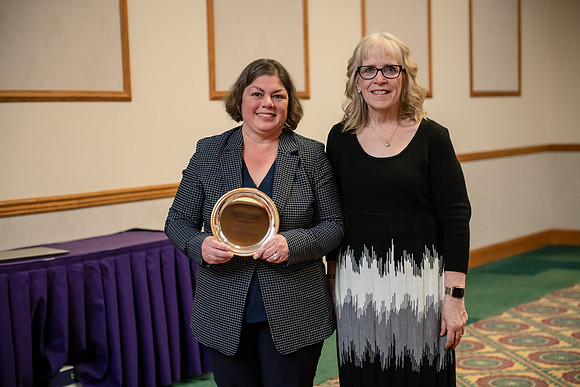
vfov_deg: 19.5
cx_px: 290
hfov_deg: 28.8
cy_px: 194
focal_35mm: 70
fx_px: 1128
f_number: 3.2
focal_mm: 70
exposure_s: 1/125
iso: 1000
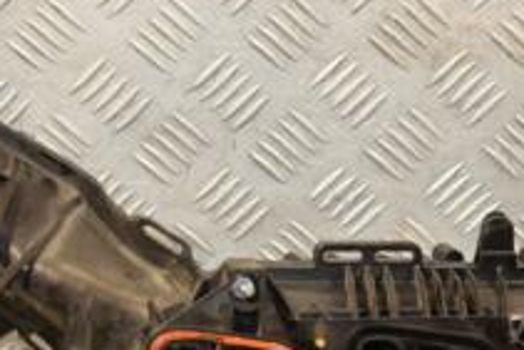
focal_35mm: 145
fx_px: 2112
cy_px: 261
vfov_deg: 9.5
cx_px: 286
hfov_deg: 14.1
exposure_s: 1/200
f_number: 5
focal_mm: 34
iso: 800
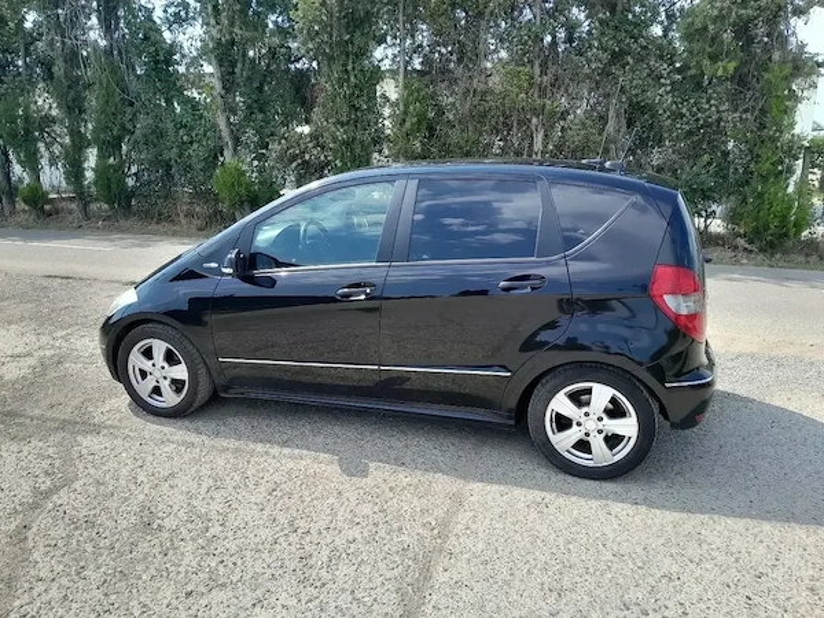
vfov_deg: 53.1
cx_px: 412
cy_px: 309
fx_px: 619
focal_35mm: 26
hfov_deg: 67.3
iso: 40
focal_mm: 3.98
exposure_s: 1/244
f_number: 1.8
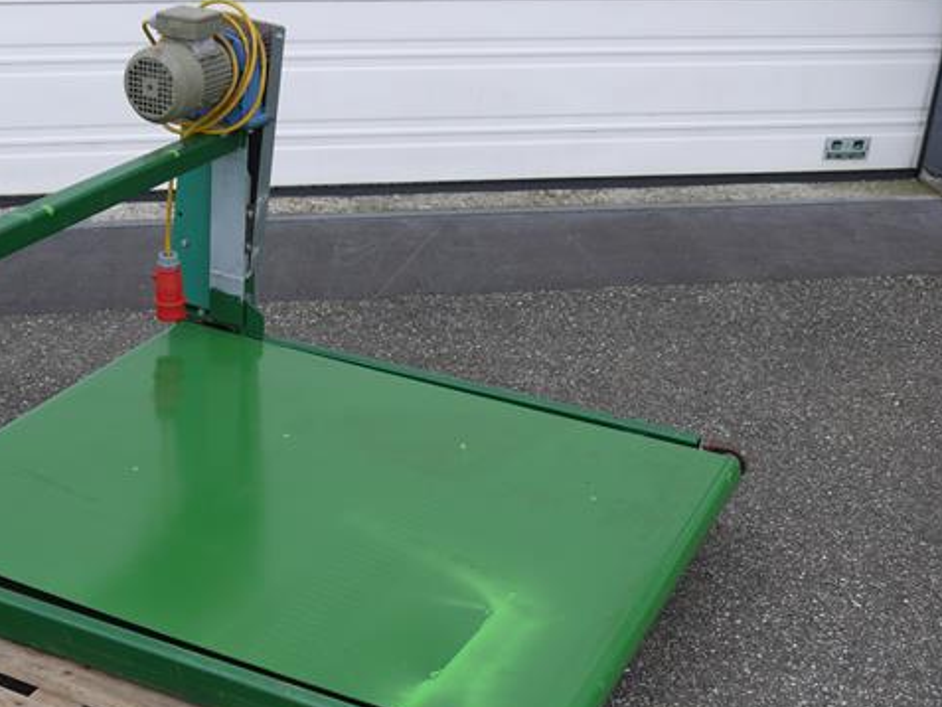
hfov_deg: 32.5
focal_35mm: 59
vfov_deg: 24.7
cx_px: 327
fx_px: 1606
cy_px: 450
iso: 100
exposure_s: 1/160
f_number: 5.6
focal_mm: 22
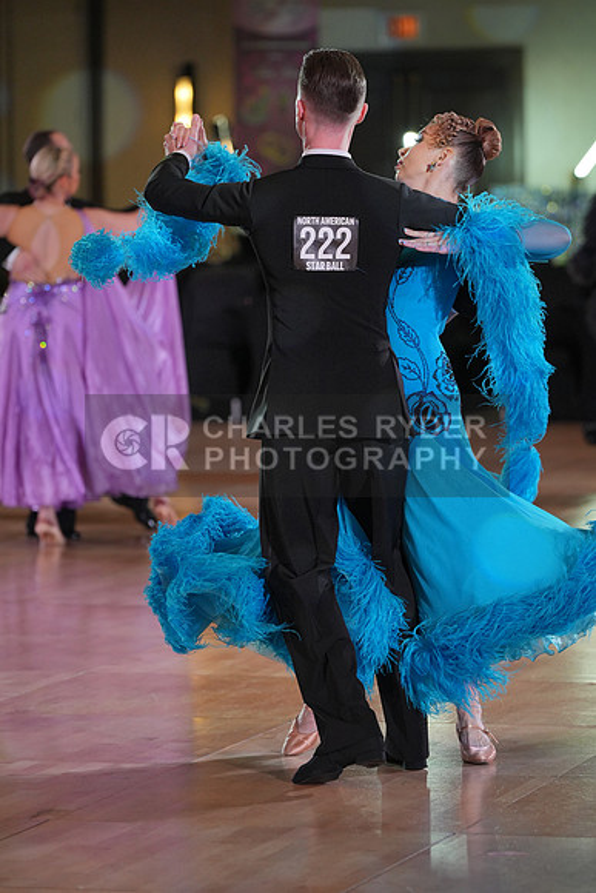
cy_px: 446
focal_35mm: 170
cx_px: 298
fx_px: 4219
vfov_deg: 12.1
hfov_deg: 8.1
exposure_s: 1/500
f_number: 4
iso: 1600
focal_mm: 170
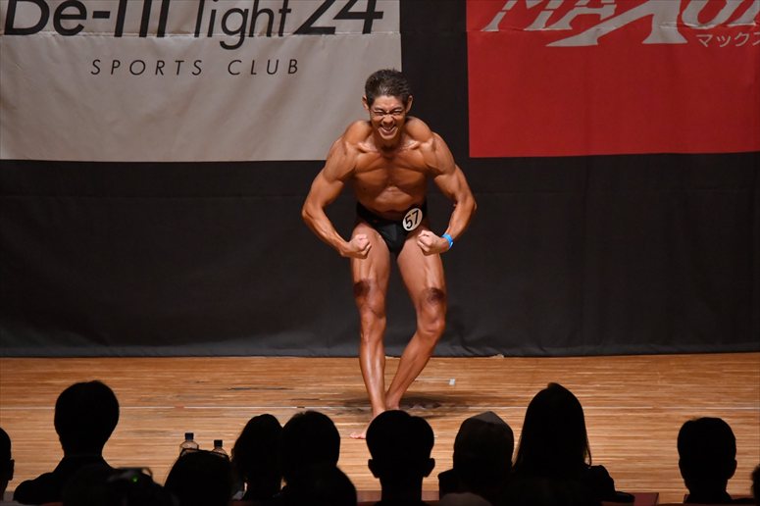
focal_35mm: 255
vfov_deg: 5.4
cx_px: 380
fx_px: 5381
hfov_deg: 8.1
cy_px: 253
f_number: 5.6
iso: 8000
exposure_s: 1/400
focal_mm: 170
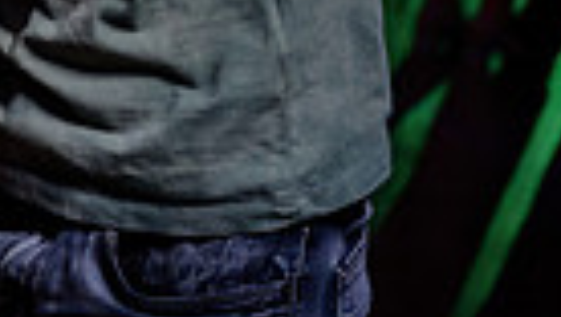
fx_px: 2621
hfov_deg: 11.3
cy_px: -364
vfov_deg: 6.7
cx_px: -459
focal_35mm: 176
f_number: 3.2
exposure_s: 1/50
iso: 800
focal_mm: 40
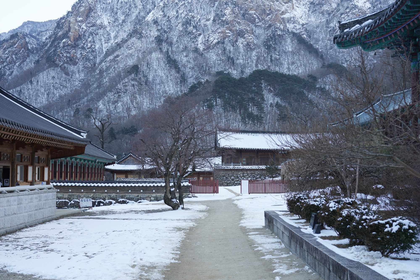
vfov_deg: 27.0
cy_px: 140
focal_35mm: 50
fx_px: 583
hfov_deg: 39.6
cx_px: 210
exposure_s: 1/100
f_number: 7.1
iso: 250
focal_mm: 50
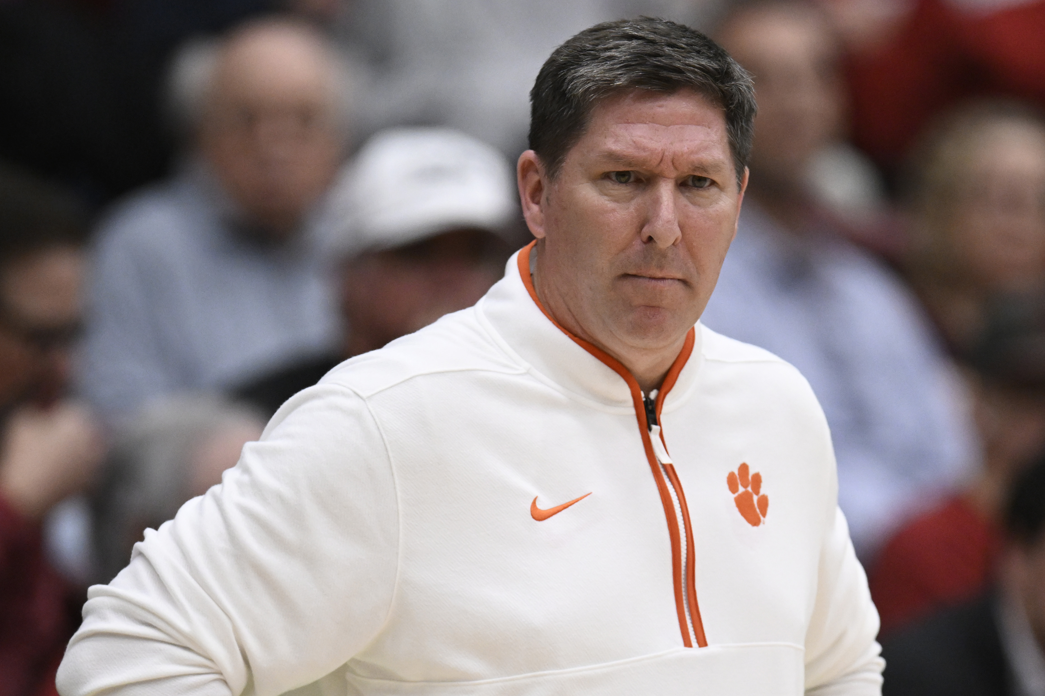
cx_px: 584
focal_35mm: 714
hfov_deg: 2.9
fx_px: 20724
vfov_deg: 1.9
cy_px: 533
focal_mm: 400
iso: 4000
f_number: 2.8
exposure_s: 1/2000
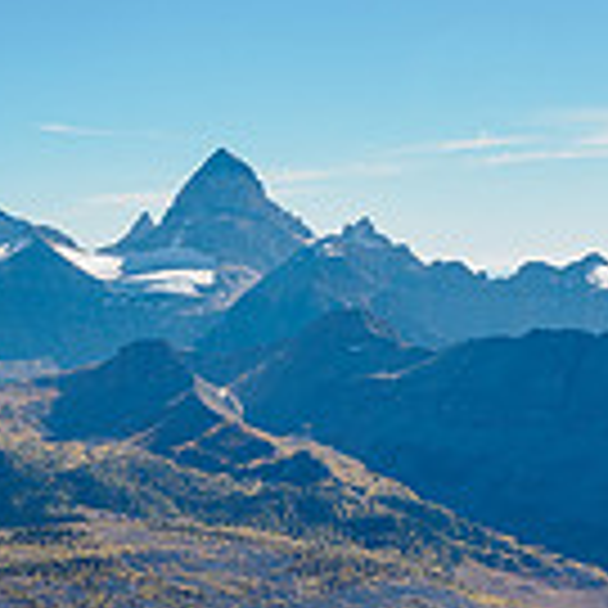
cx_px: -491
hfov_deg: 15.2
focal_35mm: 99
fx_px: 1967
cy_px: 597
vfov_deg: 17.2
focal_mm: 13
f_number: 8
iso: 200
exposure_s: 1/160
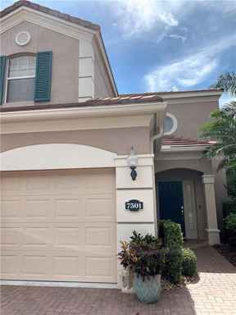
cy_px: 158
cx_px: 118
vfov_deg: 67.3
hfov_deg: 53.1
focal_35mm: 26
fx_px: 236
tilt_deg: +11.2
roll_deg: +0.9
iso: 25
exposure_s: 1/2994
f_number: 1.8
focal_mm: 4.25
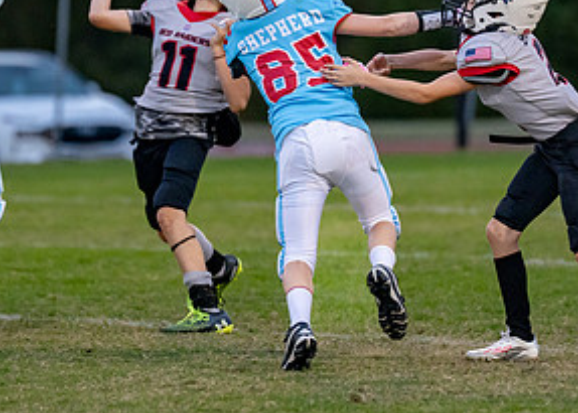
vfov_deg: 2.8
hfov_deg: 3.9
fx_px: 8454
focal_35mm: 515
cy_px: 76
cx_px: 217
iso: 2500
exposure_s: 1/1000
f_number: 2.8
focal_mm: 200
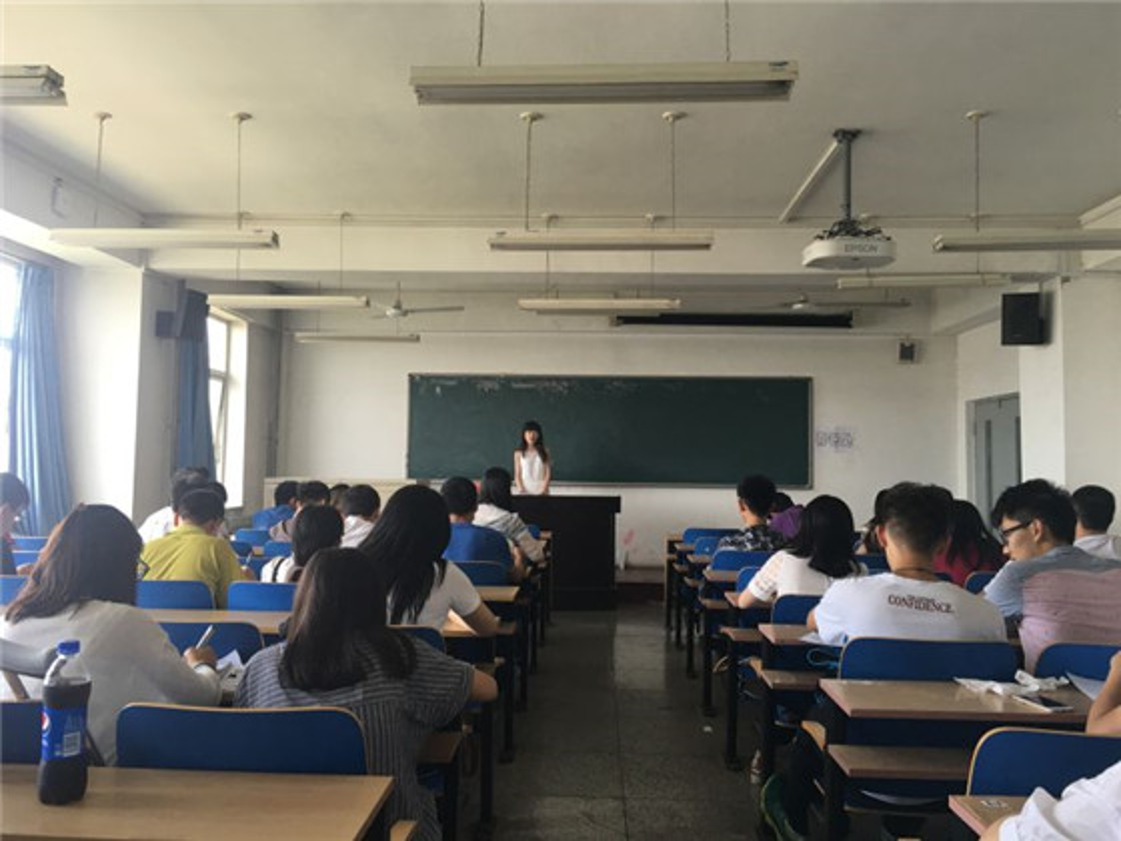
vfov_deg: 48.2
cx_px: 560
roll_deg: -0.6
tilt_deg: +4.4
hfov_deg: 61.7
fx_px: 939
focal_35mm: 29
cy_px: 420
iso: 25
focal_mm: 4.15
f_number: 2.2
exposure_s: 1/33
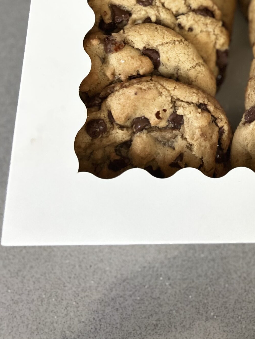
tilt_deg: -70.5
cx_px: 231
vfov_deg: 35.8
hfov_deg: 28.0
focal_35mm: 50
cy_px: 33
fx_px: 491
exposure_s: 1/60
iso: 320
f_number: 1.5
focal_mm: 5.7
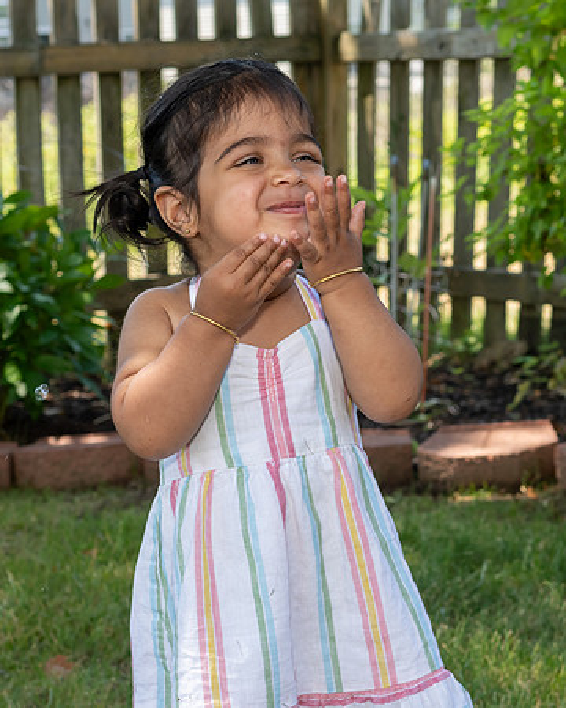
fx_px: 1855
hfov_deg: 17.3
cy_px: 338
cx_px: 310
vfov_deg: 21.6
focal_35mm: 89
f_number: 5
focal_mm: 38
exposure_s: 1/250
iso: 250
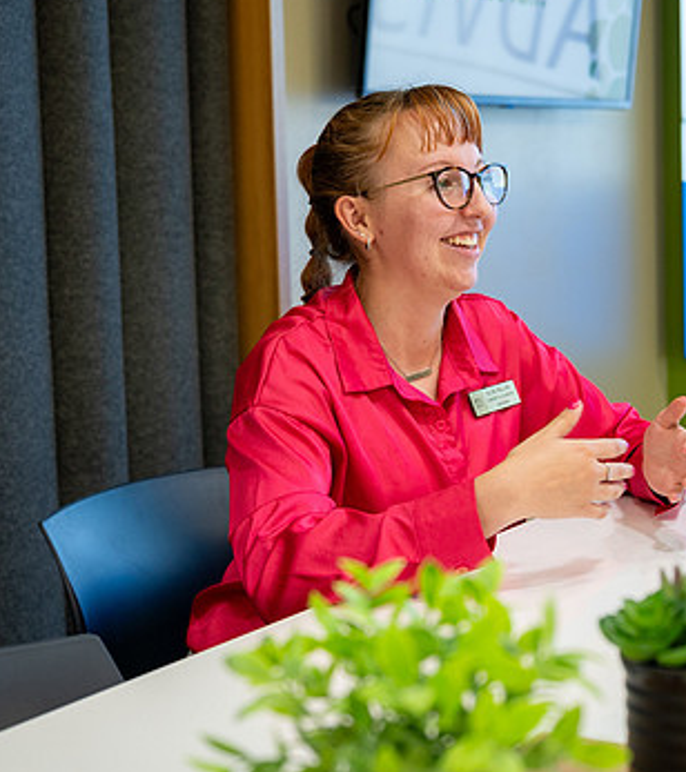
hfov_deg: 22.6
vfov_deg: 25.6
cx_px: 517
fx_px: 1696
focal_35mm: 71
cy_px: 298
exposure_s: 1/160
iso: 640
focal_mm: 33
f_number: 2.8
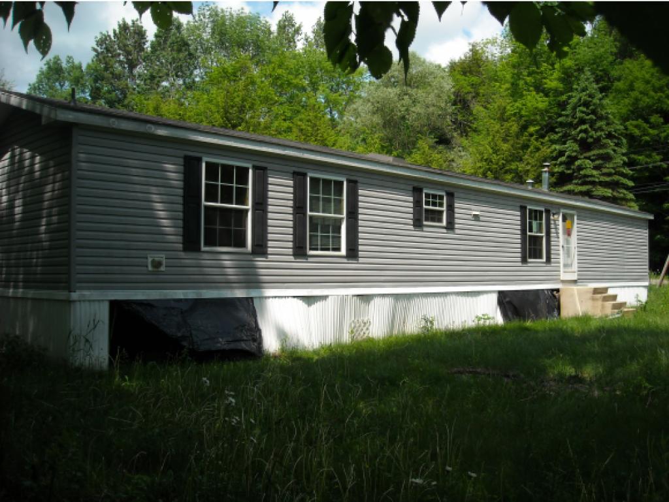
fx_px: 677
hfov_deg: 52.6
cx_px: 334
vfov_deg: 40.7
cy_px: 251
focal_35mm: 35
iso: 64
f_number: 2.8
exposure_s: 1/738
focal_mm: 5.7
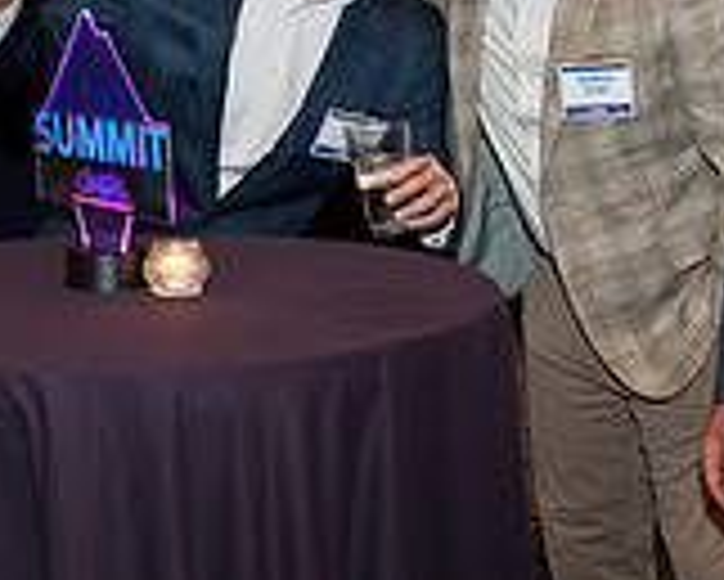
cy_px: 180
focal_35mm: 99
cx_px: 262
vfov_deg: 15.5
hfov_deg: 19.3
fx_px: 2123
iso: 1000
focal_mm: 26
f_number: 4.5
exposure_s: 1/60
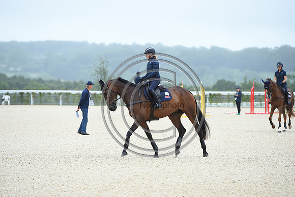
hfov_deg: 10.3
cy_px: 98
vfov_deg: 6.9
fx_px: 1638
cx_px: 148
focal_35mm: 200
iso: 640
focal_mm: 200
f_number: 5
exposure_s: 1/800
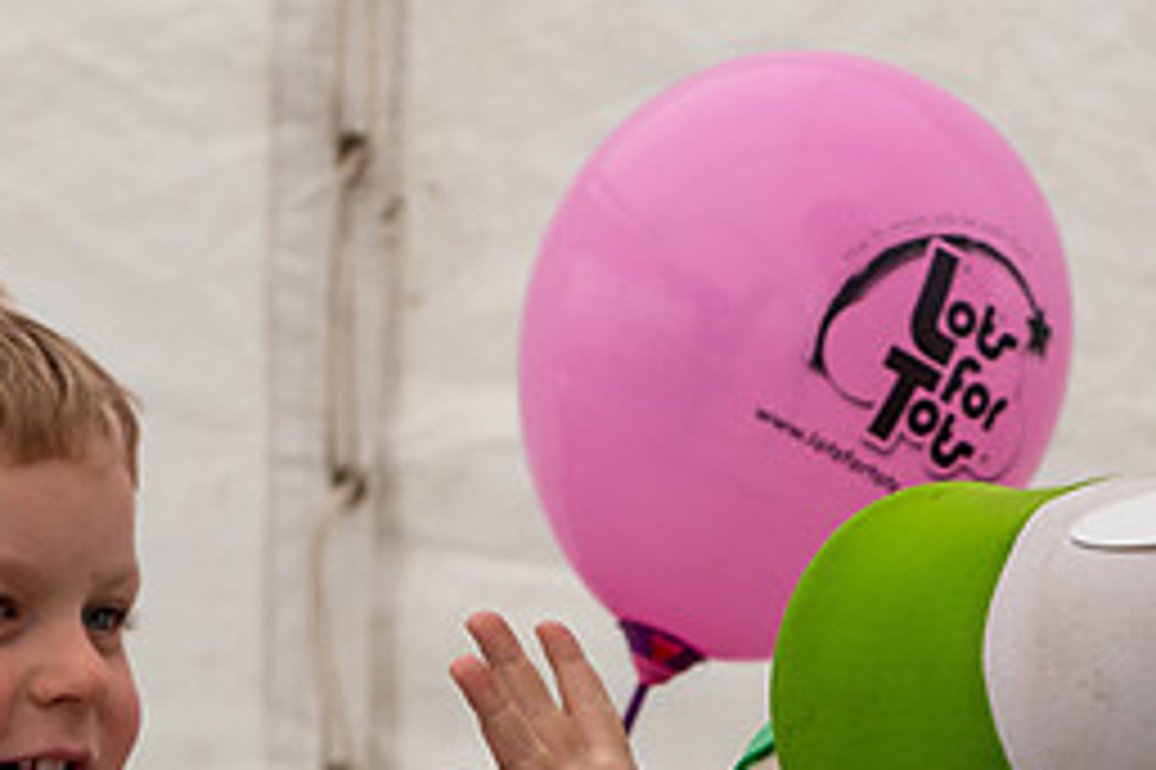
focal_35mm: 216
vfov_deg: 6.3
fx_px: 6931
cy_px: 1115
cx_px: 888
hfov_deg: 9.5
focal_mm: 70
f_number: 6.3
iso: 125
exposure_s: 1/250
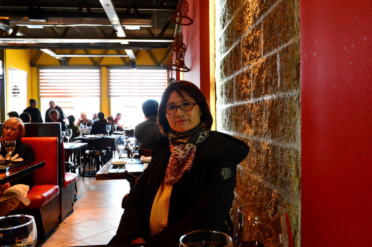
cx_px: 186
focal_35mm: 32
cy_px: 124
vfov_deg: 41.0
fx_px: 330
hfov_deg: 58.8
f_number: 11
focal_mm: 32
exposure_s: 1/60
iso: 12800
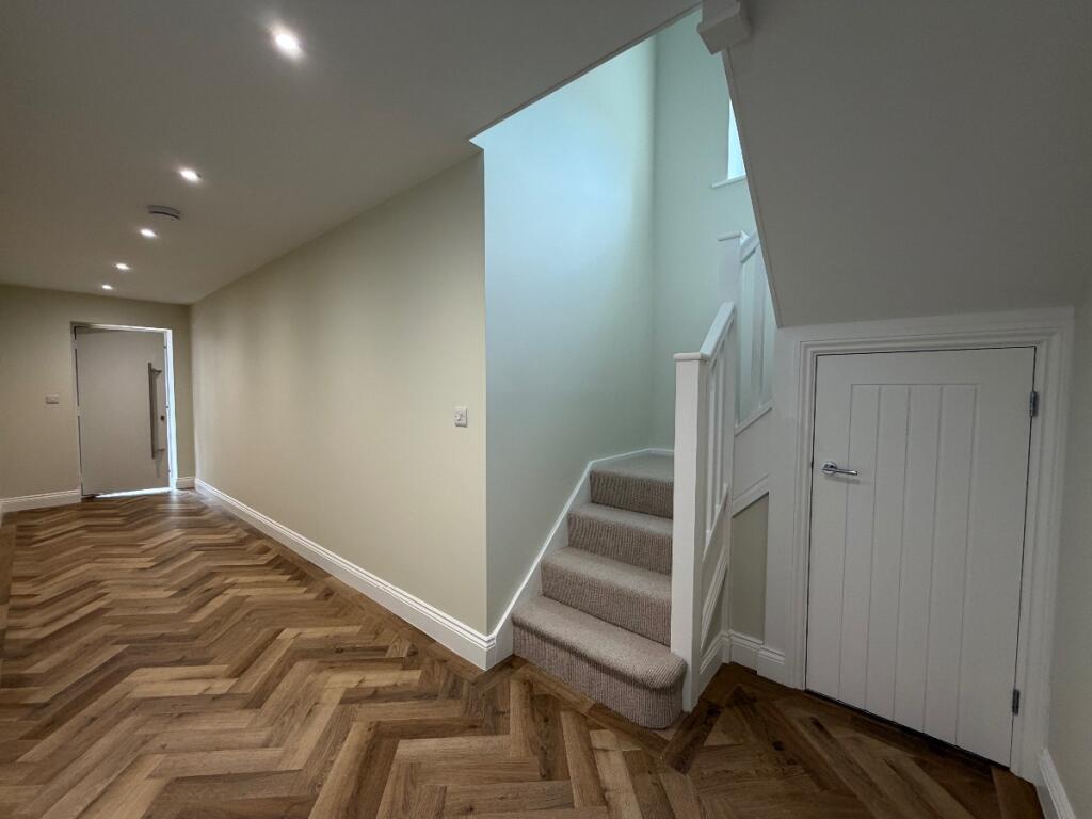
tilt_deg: -3.5
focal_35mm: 14
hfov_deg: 102.1
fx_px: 442
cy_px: 410
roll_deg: -0.3
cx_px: 546
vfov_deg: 85.7
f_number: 2.2
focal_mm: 2.22
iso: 200
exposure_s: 1/100
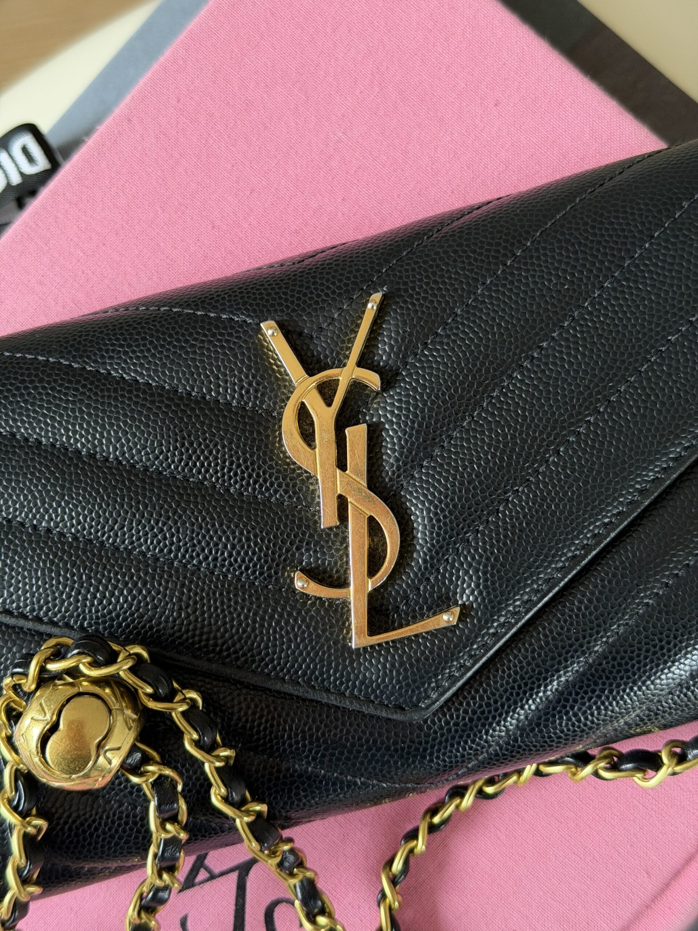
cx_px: 349
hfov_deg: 30.3
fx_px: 1291
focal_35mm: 48
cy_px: 466
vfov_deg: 39.7
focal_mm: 6.76
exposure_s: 1/60
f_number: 1.78
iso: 250
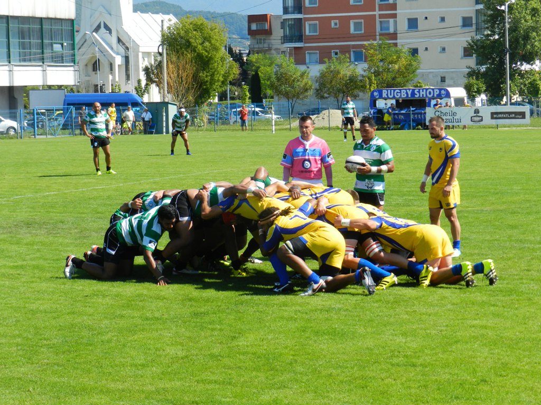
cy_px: 202
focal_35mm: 100
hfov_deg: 19.6
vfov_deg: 14.8
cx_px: 270
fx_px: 1563
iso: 160
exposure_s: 1/640
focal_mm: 17.7
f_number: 4.6
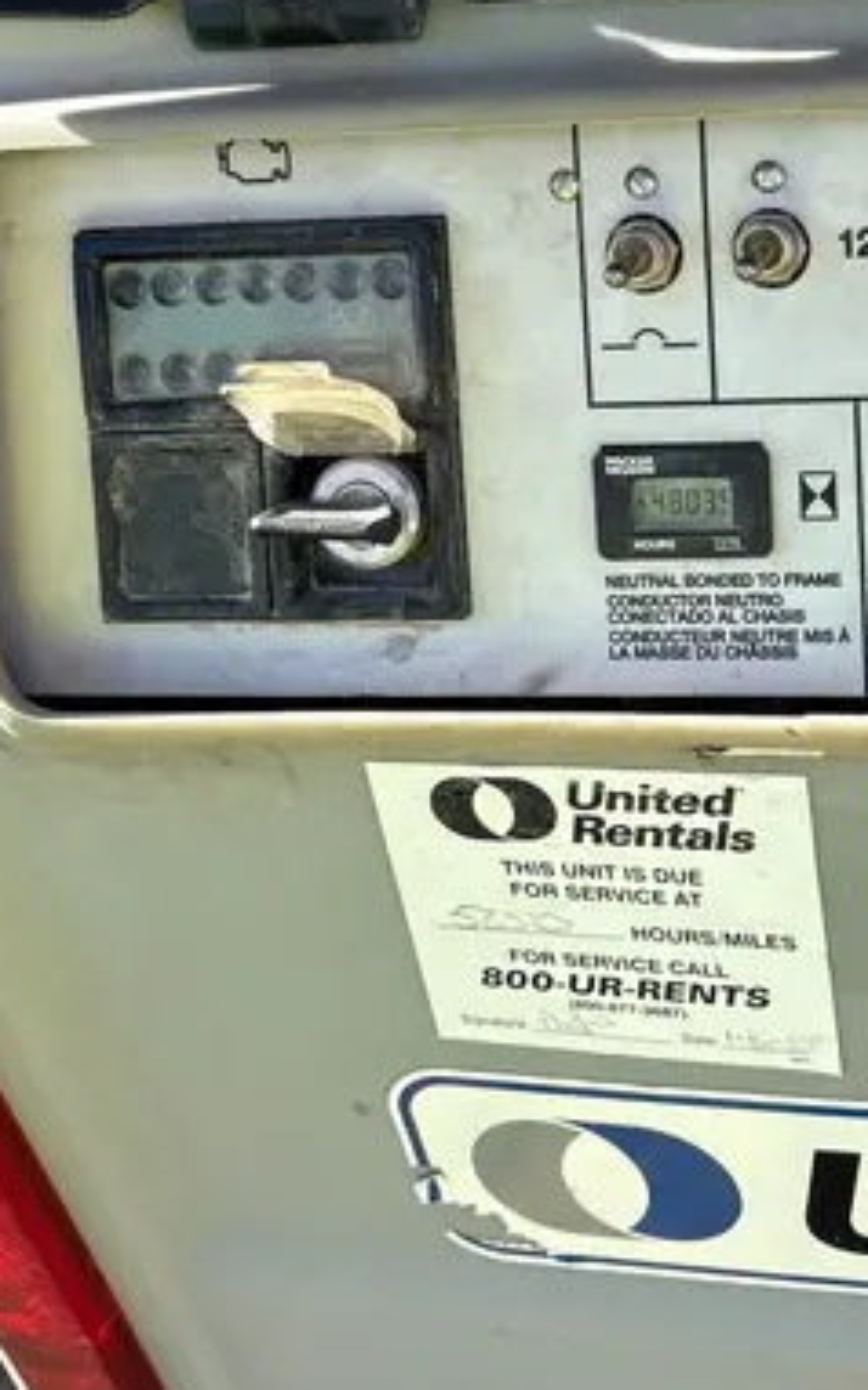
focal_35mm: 53
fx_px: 2007
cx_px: 791
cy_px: 498
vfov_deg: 37.9
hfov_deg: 23.7
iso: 50
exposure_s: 1/884
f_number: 1.6
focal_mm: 5.96
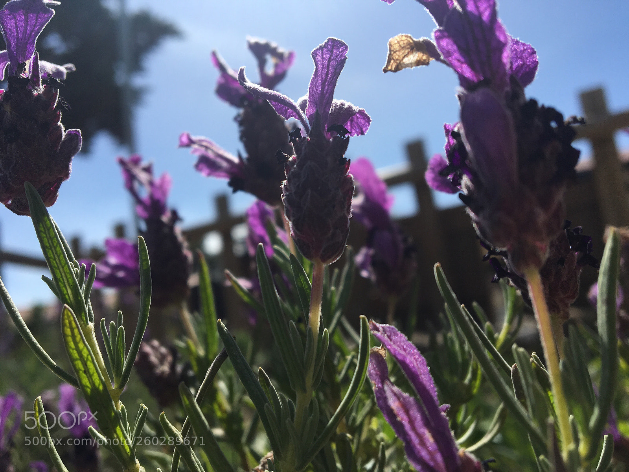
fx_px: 527
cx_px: 314
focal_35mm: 29
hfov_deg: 61.7
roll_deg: +5.0
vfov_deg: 48.2
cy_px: 236
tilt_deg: +12.1
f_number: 2.2
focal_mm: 4.15
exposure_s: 1/3497
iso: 25
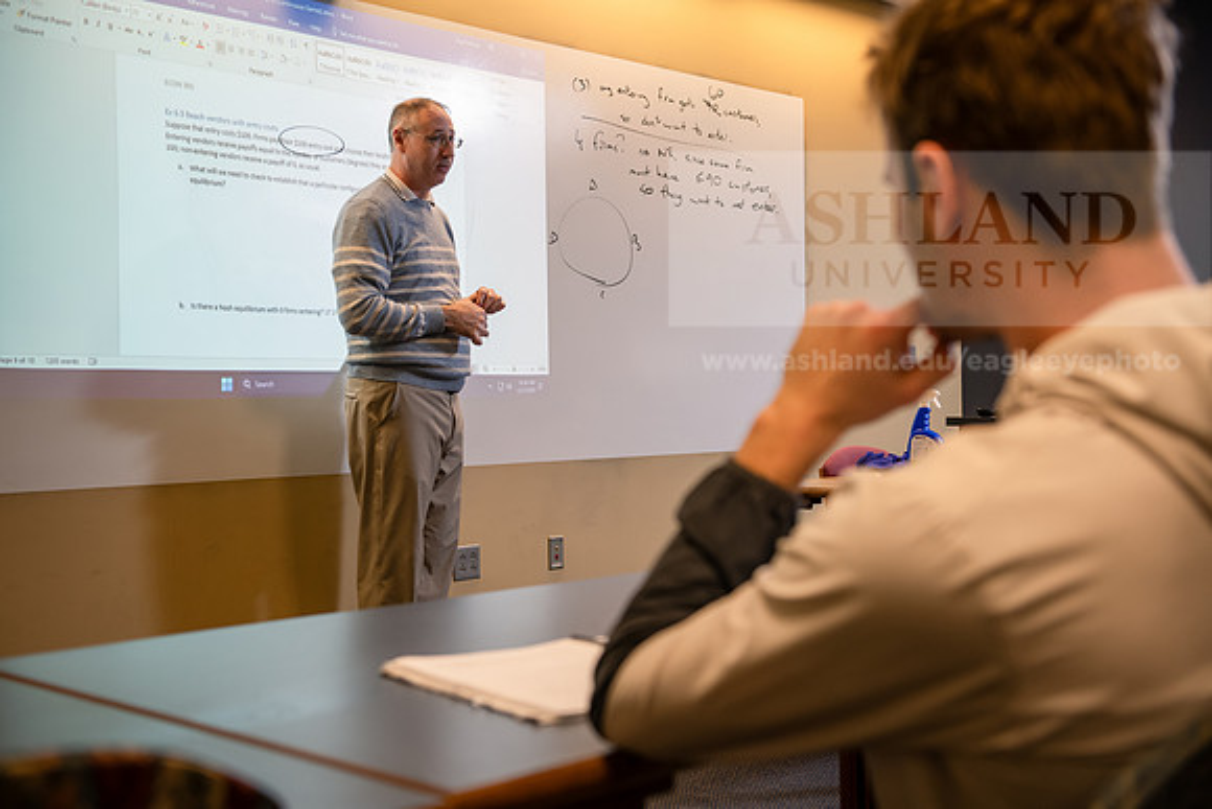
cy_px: 404
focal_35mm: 45
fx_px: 1515
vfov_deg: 29.9
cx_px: 606
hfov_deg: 43.6
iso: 800
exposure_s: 1/160
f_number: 3.5
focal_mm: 45
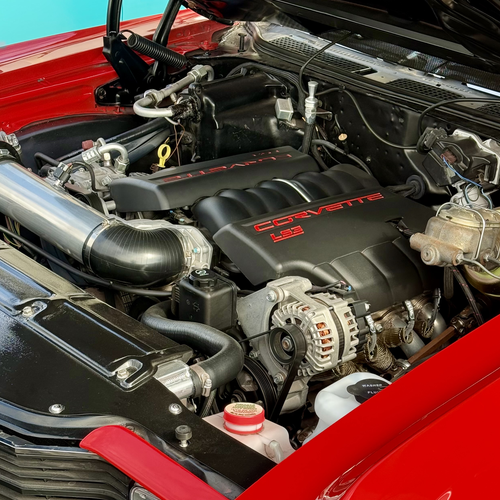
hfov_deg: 25.0
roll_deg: -1.9
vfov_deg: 24.9
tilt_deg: -27.2
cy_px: 337
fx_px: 1128
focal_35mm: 69
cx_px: 294
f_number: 1.78
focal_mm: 6.76
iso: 100
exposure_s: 1/242
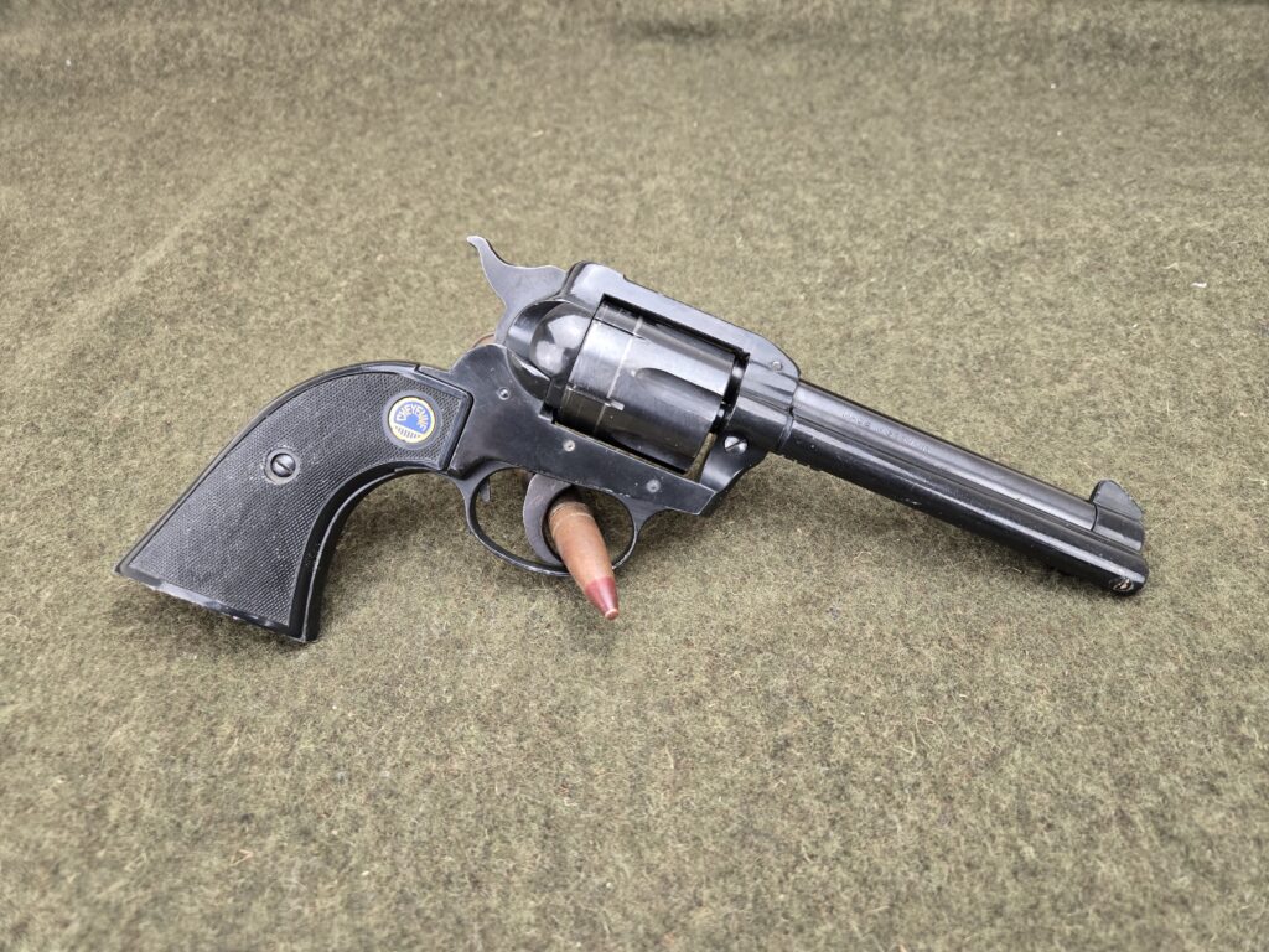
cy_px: 476
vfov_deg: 58.9
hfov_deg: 73.9
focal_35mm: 23
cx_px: 634
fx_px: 843
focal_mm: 5.4
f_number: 1.8
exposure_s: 1/120
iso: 160
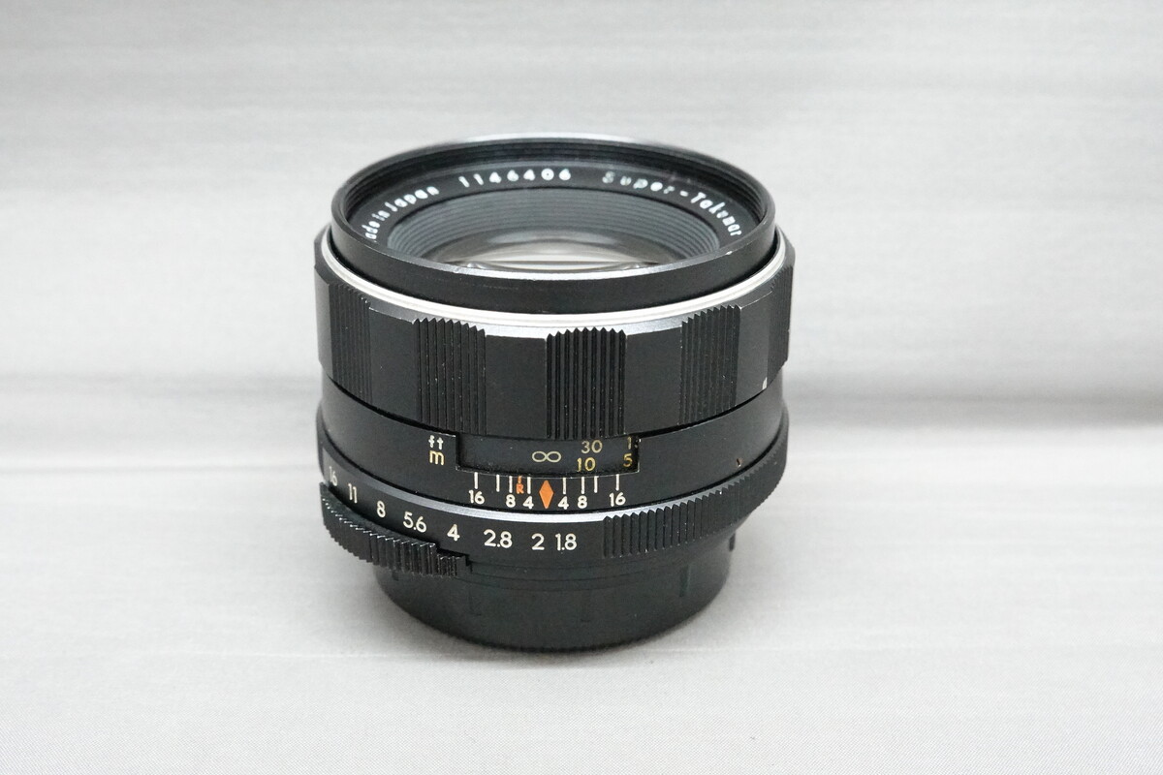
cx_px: 582
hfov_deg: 35.1
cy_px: 388
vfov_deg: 23.8
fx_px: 1841
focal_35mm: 57
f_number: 5.6
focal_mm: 21.12
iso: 5000
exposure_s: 1/60
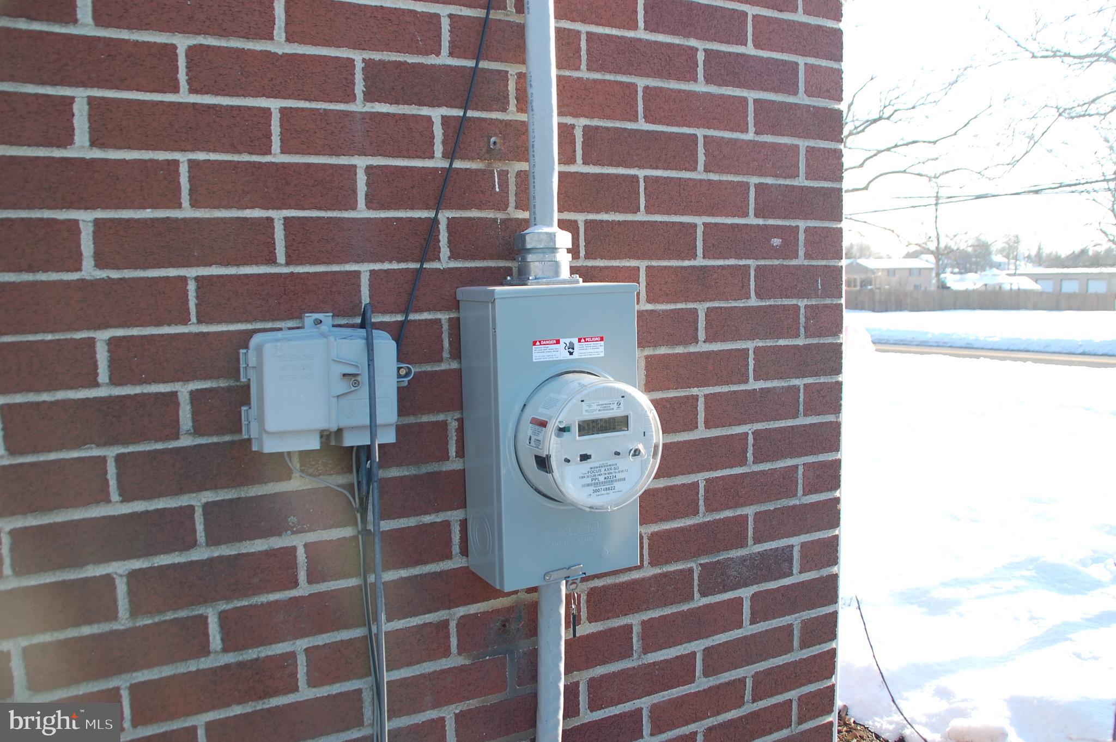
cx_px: 558
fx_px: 836
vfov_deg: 47.8
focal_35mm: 27
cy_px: 371
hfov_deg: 67.4
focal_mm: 18
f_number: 6.3
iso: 200
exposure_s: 1/160
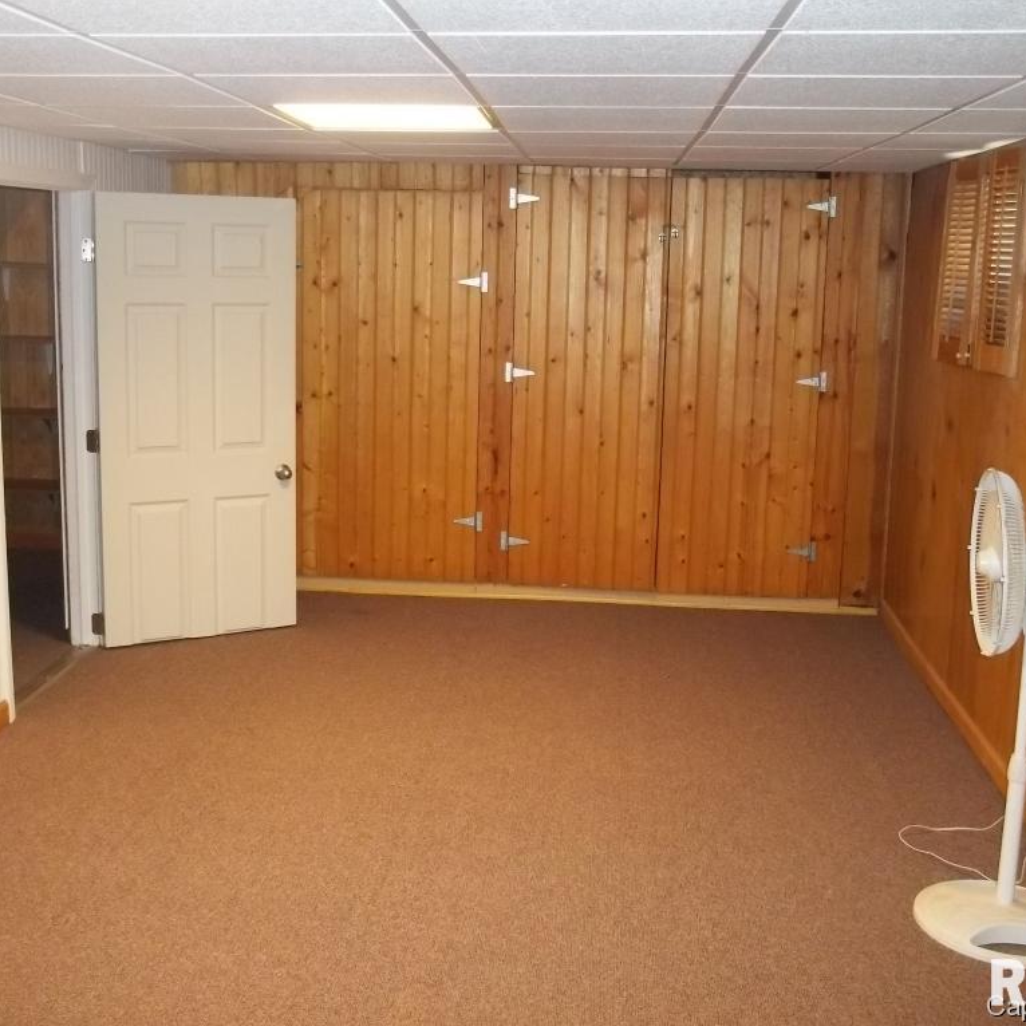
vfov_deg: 42.8
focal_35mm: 39
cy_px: 512
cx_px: 509
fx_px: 1308
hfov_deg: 42.8
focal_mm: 5.9
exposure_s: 1/30
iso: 320
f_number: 3.3
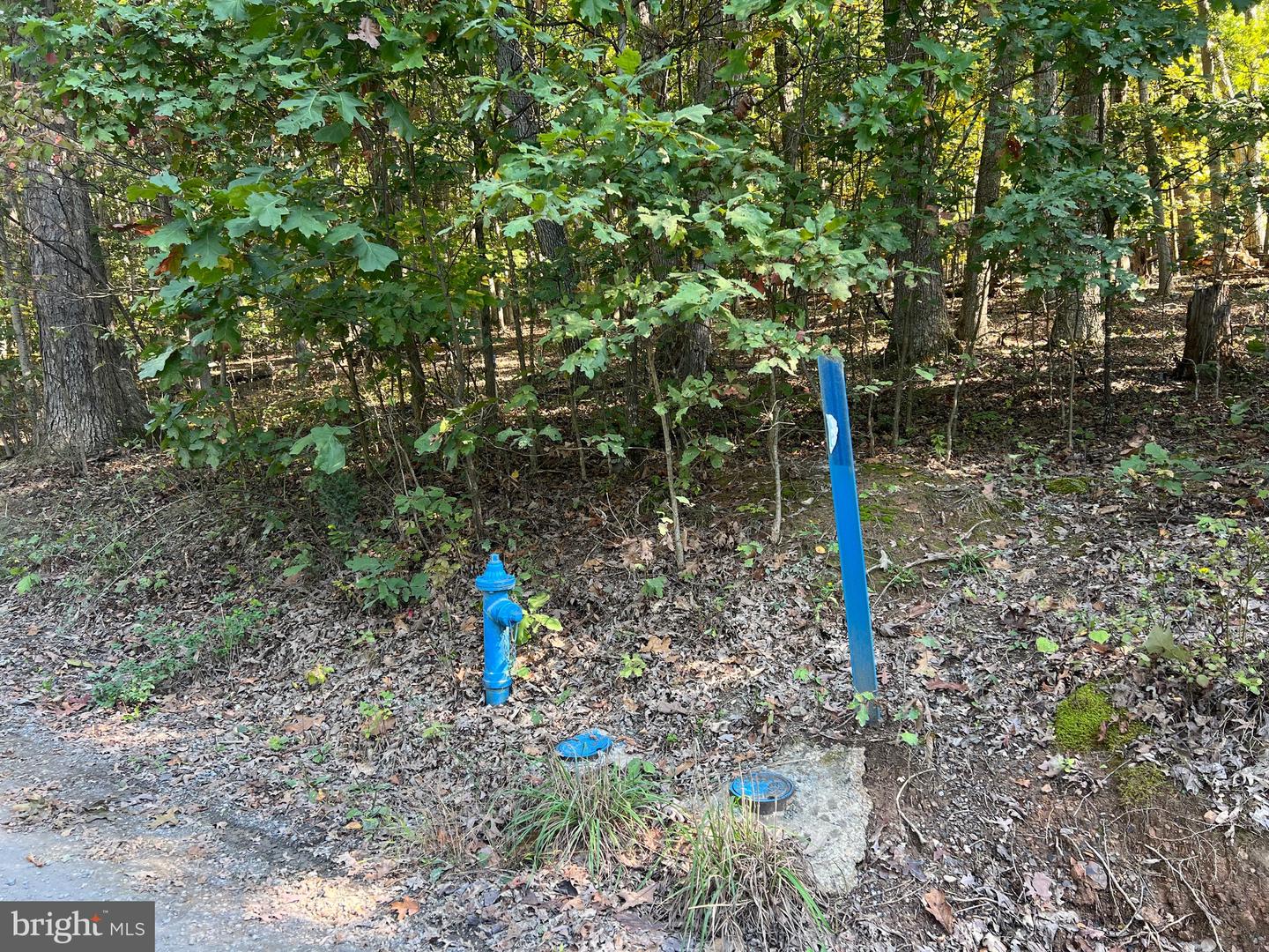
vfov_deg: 53.1
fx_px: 953
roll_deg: +3.4
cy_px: 476
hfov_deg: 67.3
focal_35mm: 26
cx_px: 634
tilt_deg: -2.0
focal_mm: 5.7
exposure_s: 1/121
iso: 50
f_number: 1.5
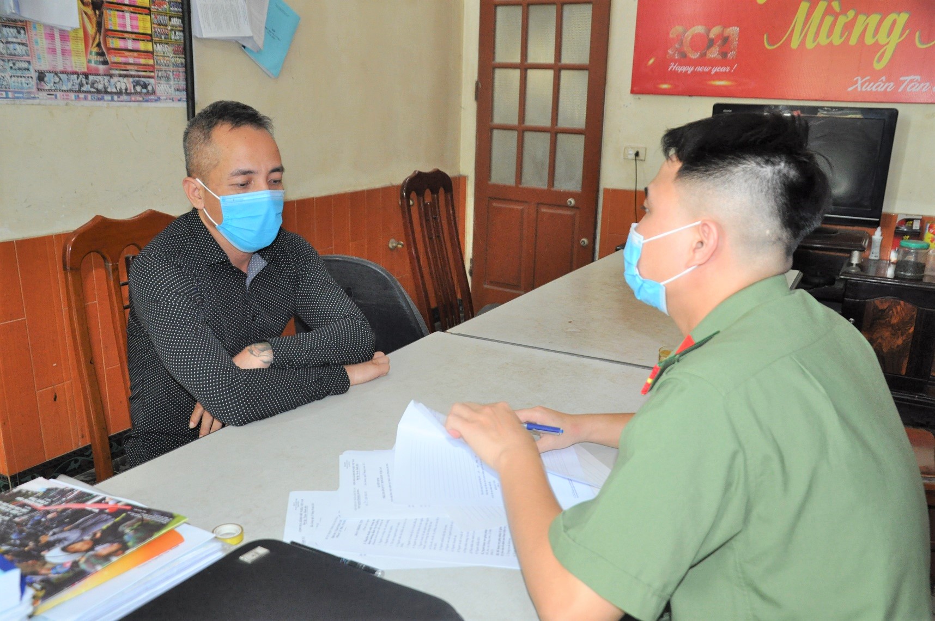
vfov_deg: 41.6
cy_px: 310
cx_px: 468
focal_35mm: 32
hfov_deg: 59.5
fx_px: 817
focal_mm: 21
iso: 1250
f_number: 4.5
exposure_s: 1/60
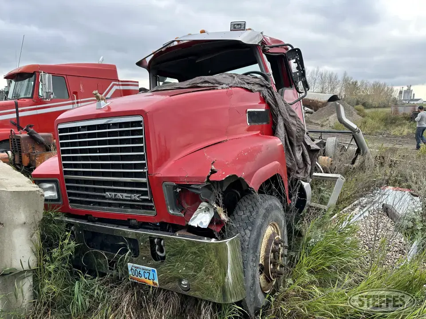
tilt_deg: -8.7
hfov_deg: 71.6
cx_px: 213
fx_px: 295
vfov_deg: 56.8
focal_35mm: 24
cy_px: 160
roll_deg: +2.5
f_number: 1.78
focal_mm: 6.86
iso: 80
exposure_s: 1/570
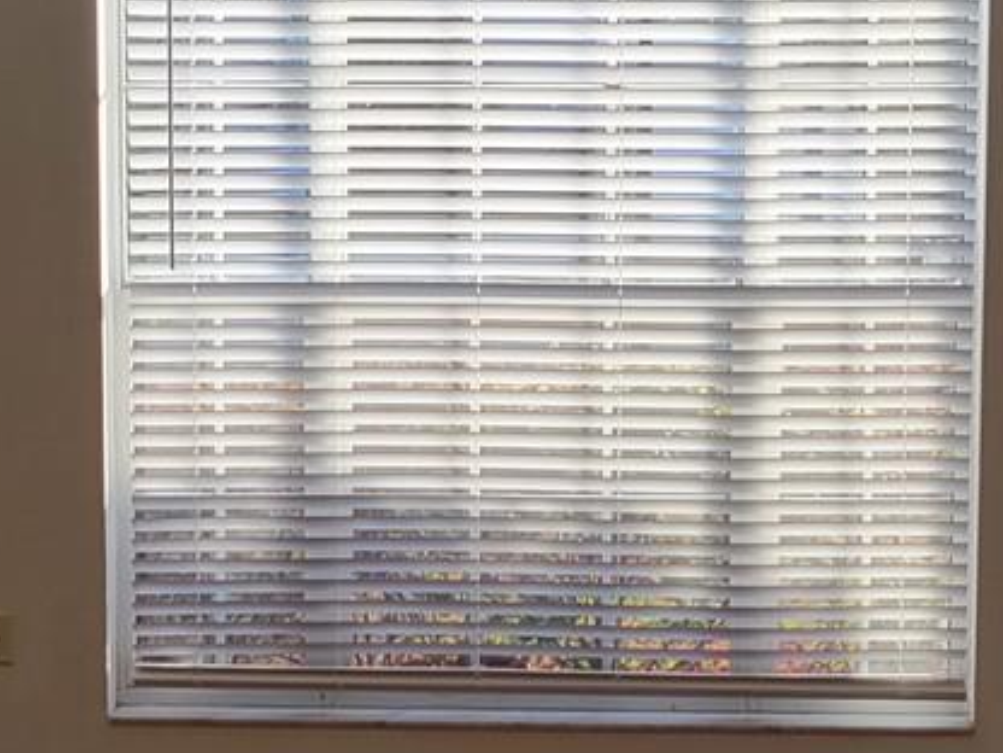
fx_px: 2898
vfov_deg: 14.8
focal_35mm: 100
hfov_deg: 19.6
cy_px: 355
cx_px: 617
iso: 40
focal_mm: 5.4
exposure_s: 1/231
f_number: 1.8
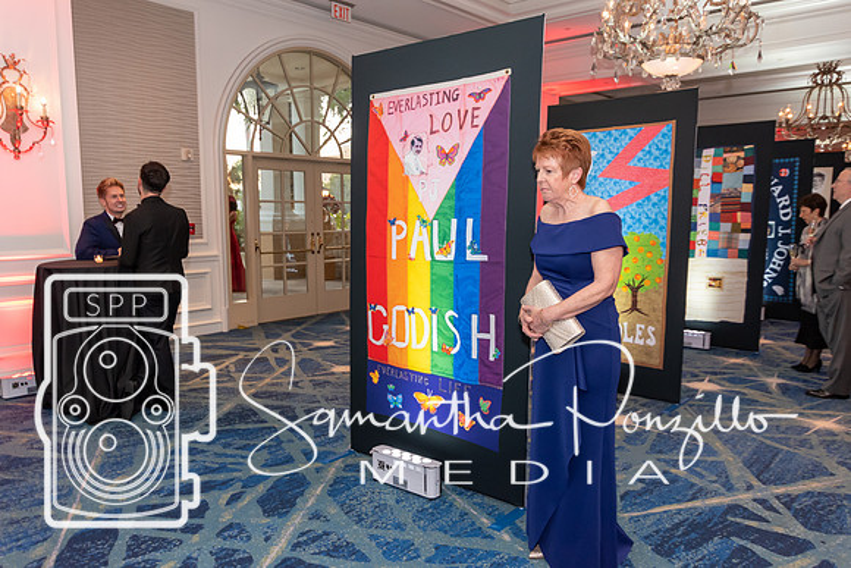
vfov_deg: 46.8
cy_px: 284
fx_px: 655
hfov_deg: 66.0
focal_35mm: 28
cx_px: 426
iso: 1250
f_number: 3.5
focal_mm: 18
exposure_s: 1/60
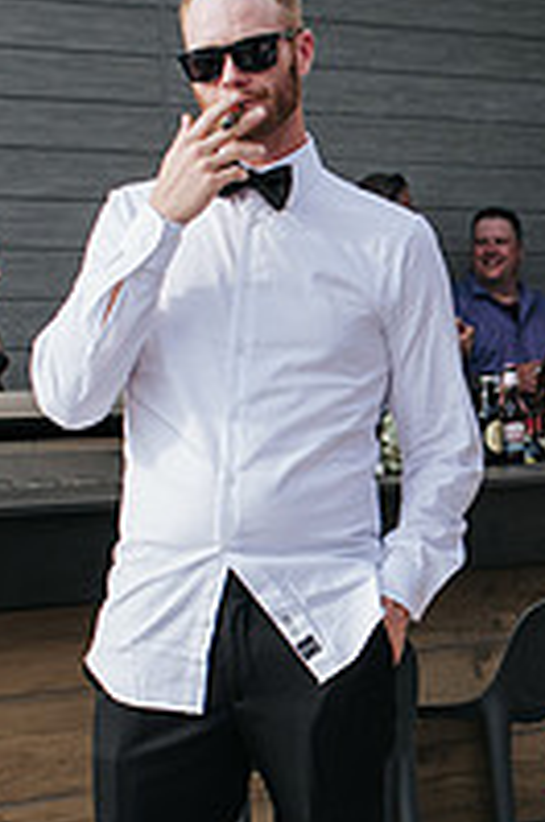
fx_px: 3463
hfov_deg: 8.9
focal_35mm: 152
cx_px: 625
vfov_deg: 13.5
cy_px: 535
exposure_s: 1/1250
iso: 280
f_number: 3.5
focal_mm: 35
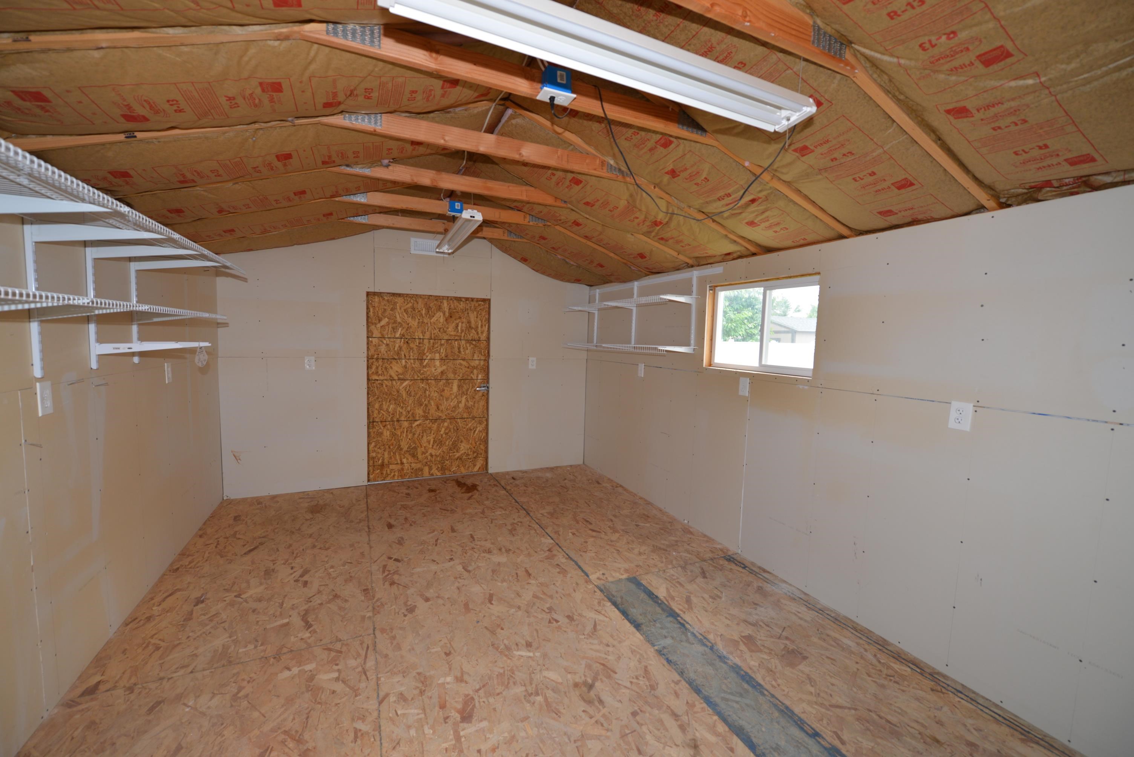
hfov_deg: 104.2
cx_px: 567
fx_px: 441
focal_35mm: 14
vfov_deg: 81.3
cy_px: 378
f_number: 4
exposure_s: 1/60
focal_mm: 14
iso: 320
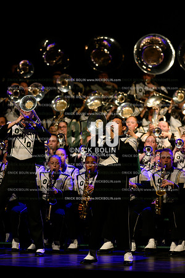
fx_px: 2312
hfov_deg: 4.6
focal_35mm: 300
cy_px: 139
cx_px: 92
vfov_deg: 6.9
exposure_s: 1/500
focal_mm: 300
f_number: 4
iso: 6400
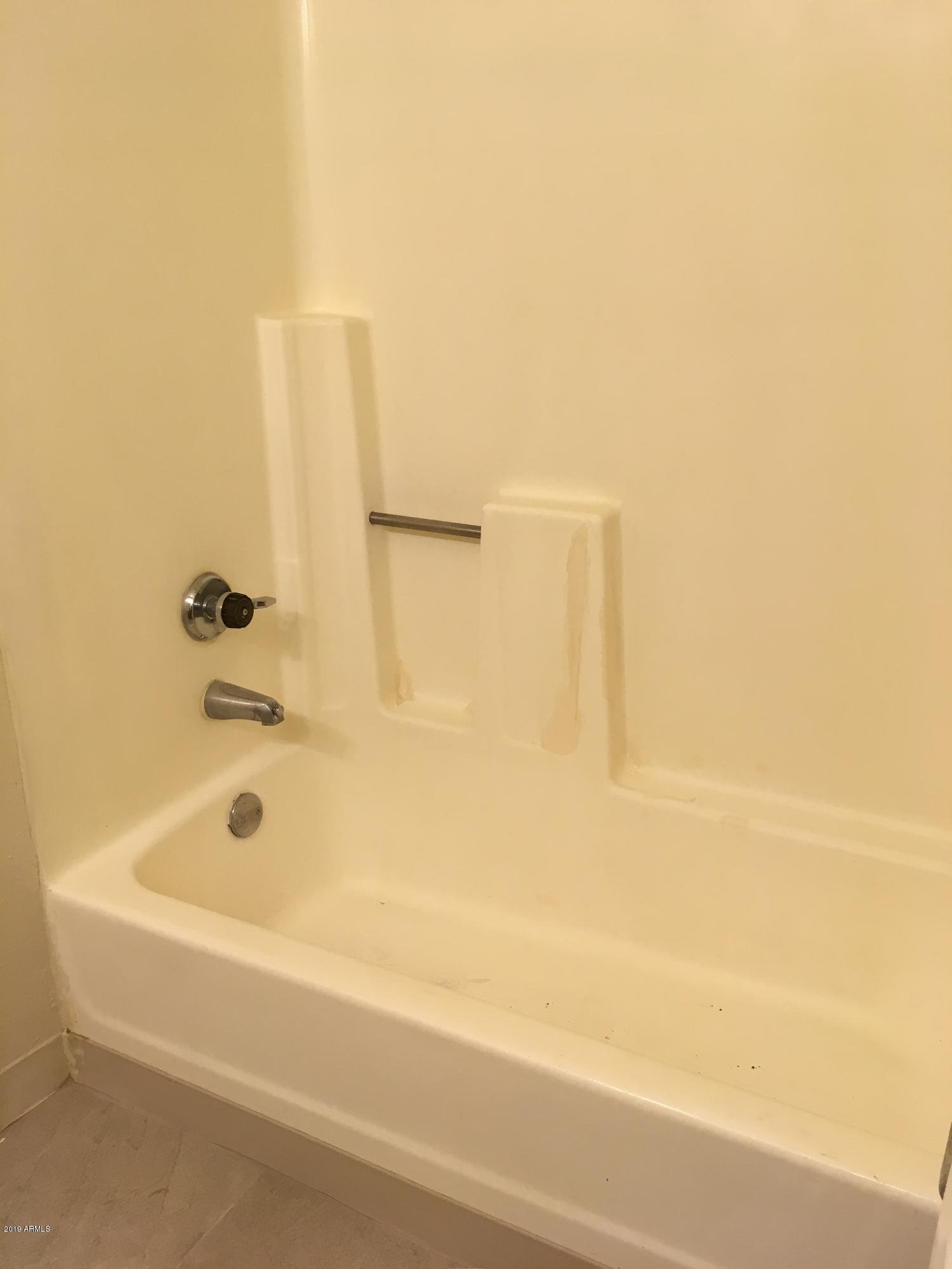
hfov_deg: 48.2
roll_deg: +0.0
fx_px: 1063
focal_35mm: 29
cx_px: 476
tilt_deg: -19.4
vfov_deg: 61.7
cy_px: 634
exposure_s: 1/40
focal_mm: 4.15
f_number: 2.2
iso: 25
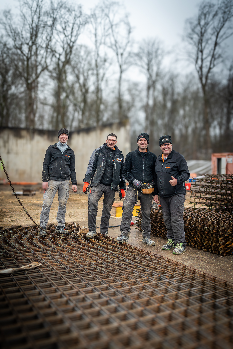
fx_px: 340
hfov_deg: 37.9
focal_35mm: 35
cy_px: 174
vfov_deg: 54.4
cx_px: 116
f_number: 1.4
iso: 800
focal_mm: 35
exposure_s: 1/160
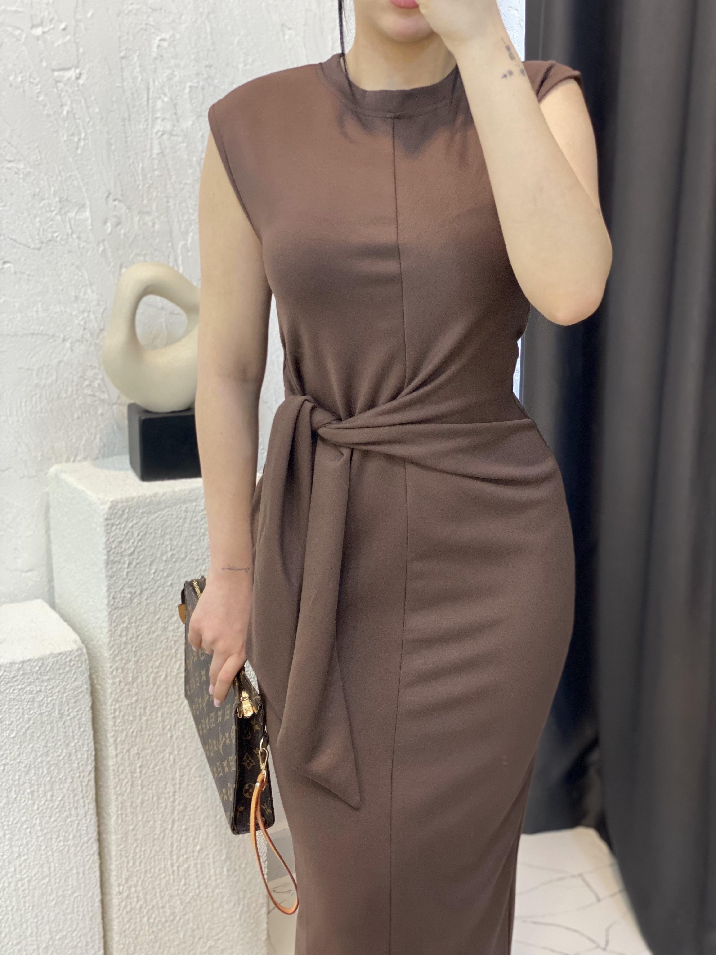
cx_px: 358
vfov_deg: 36.8
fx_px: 1434
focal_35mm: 52
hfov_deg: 28.0
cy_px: 478
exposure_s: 1/100
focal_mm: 6
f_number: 2
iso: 200
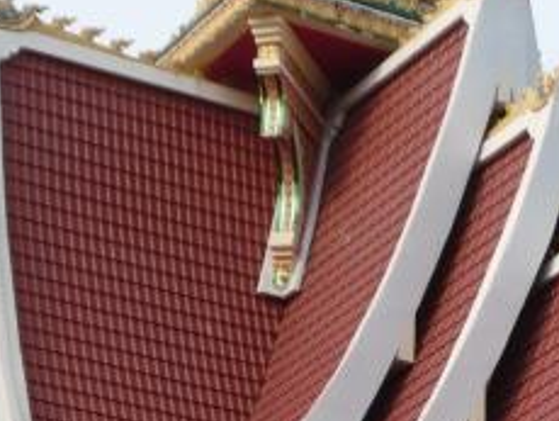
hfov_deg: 8.0
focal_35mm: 240
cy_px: 866
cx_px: 1011
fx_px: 3880
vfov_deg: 6.0
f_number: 4.1
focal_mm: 9.6
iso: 80
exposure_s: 1/320
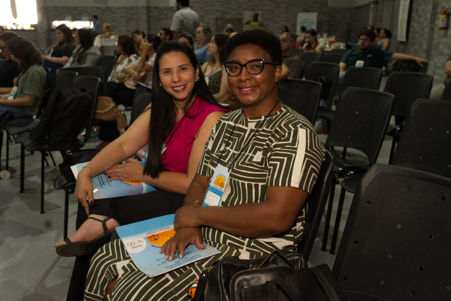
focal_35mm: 35
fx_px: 439
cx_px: 226
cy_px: 150
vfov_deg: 37.9
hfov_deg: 54.4
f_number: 4
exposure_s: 1/100
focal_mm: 35
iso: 2500
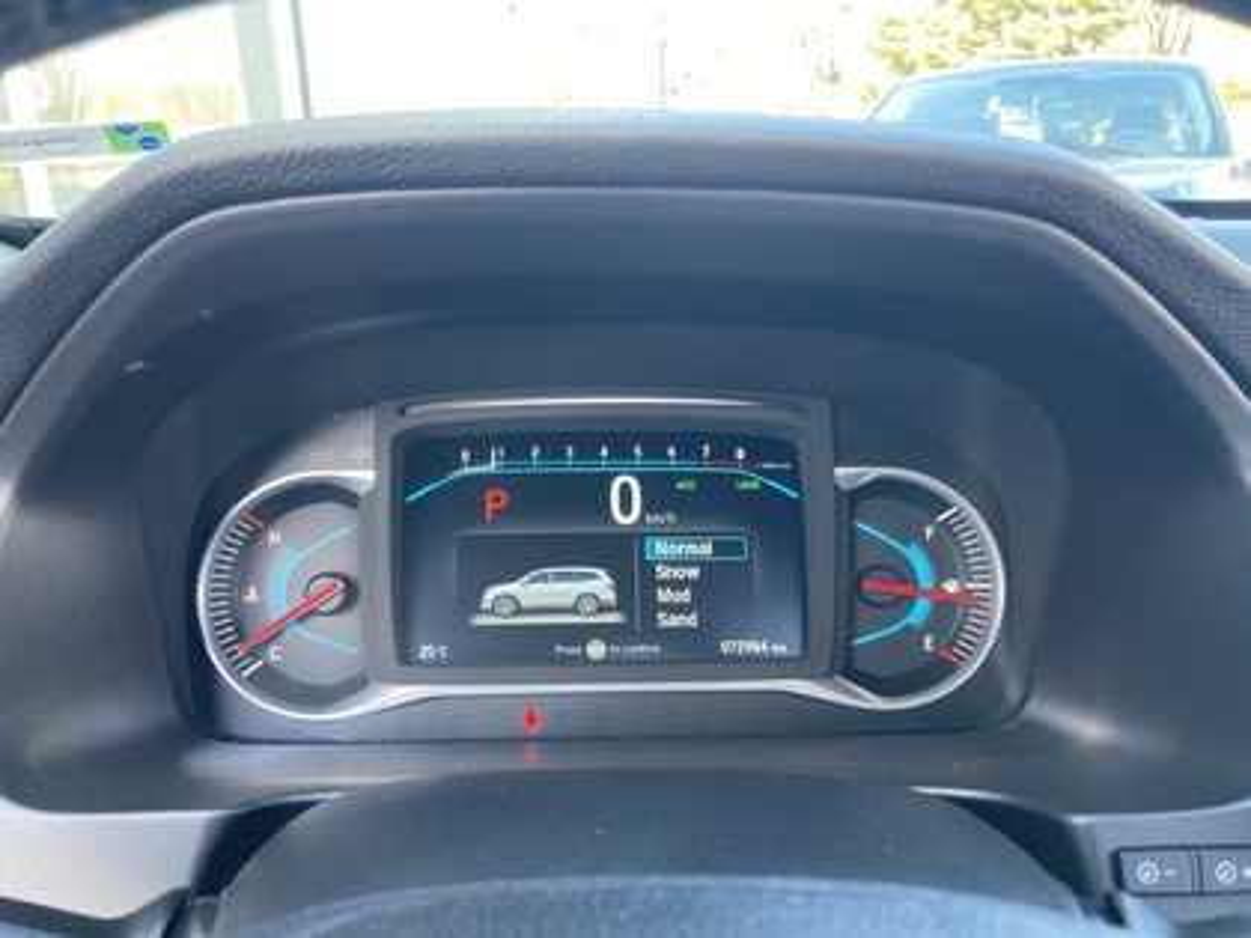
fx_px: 1012
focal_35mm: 28
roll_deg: +1.9
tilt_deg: -17.5
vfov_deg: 49.7
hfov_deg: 63.4
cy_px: 469
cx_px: 626
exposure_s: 1/51
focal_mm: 3.99
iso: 80
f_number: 1.8
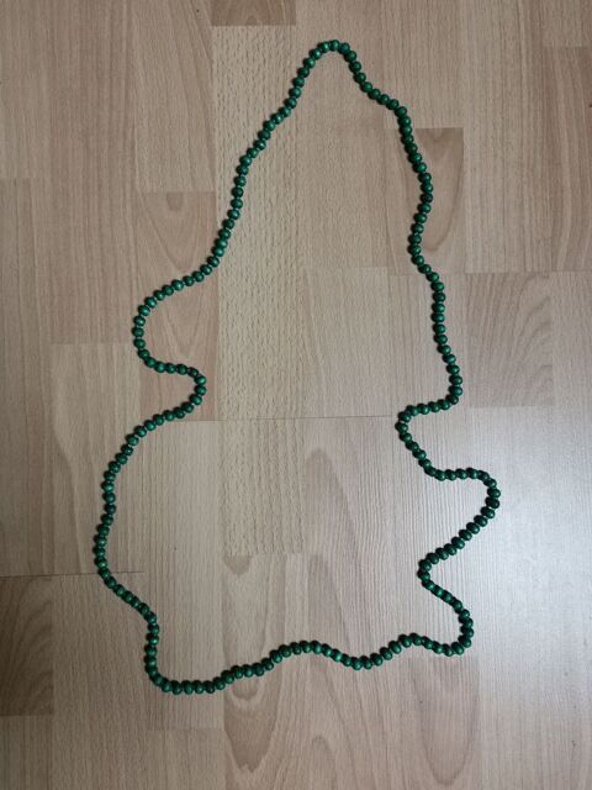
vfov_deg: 61.7
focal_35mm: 29
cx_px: 296
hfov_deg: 48.2
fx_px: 661
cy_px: 395
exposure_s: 1/50
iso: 250
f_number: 1.8
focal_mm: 5.58
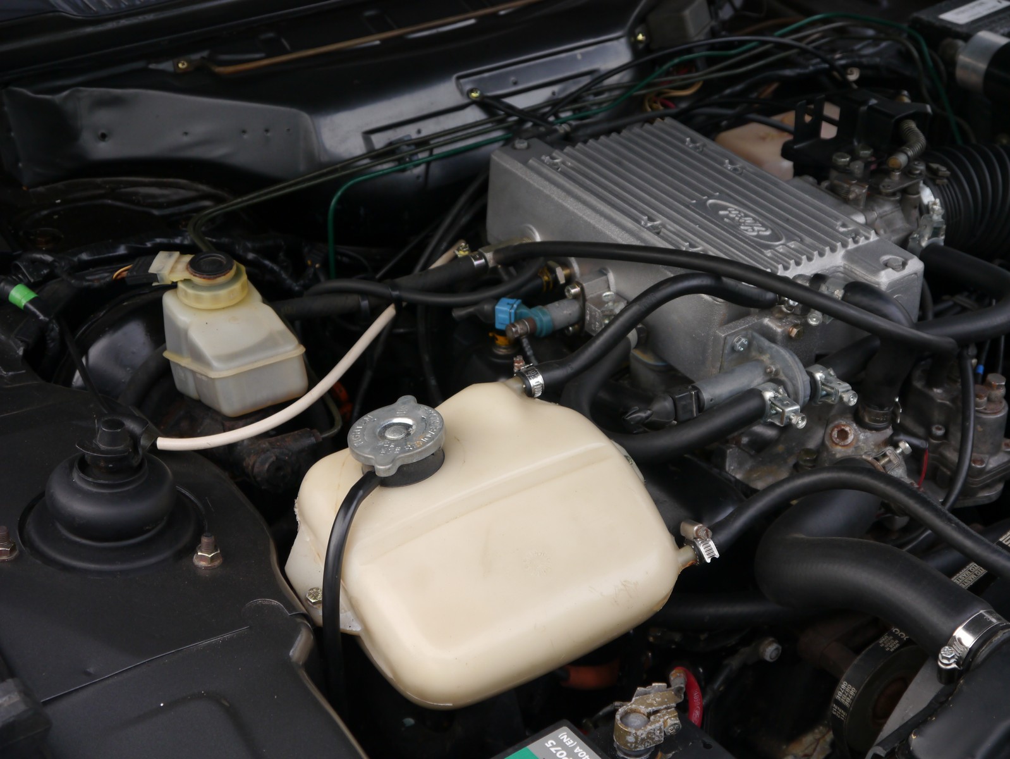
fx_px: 1518
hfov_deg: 36.8
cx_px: 505
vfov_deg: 28.1
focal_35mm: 52
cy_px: 380
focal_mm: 26
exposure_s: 1/60
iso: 320
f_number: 4.7
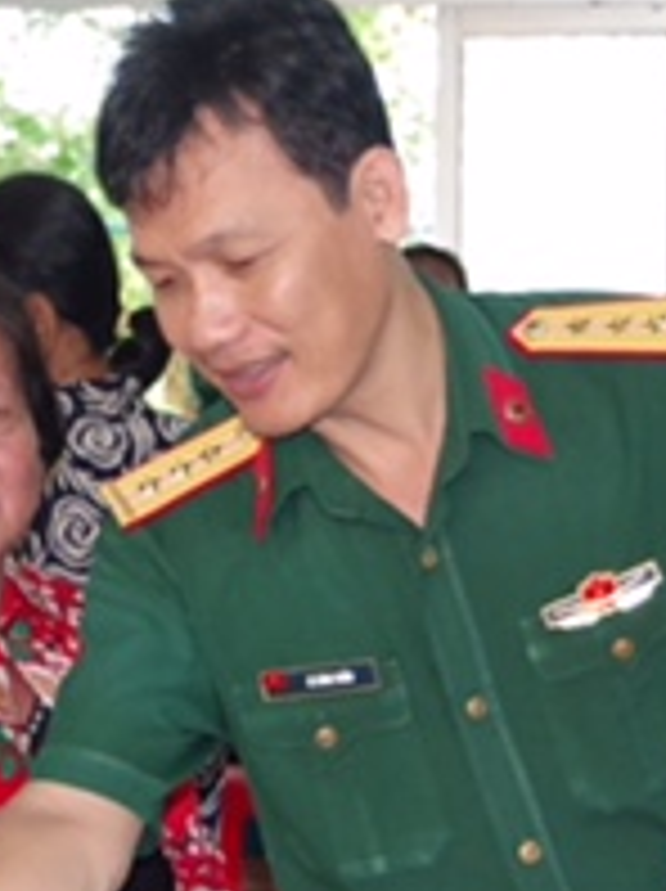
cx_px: -68
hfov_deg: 8.7
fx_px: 4319
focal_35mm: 168
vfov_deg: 11.8
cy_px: 626
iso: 1600
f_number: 4.5
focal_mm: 36
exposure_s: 1/125
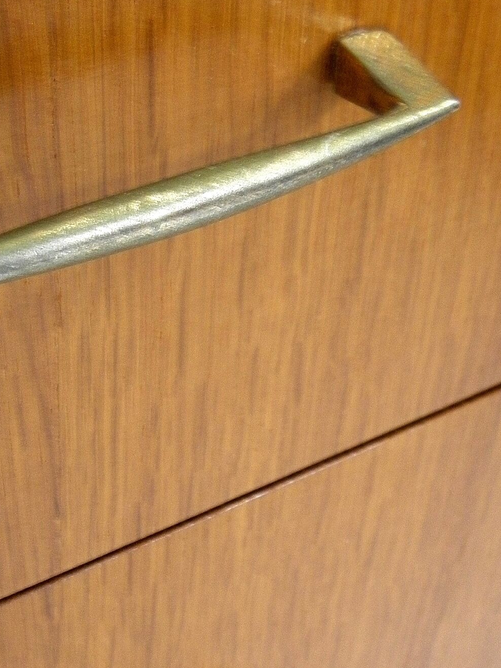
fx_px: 1235
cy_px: 473
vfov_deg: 29.9
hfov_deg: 22.5
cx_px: 81
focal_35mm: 64
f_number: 3.6
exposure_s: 1/8
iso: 200
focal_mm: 5.9
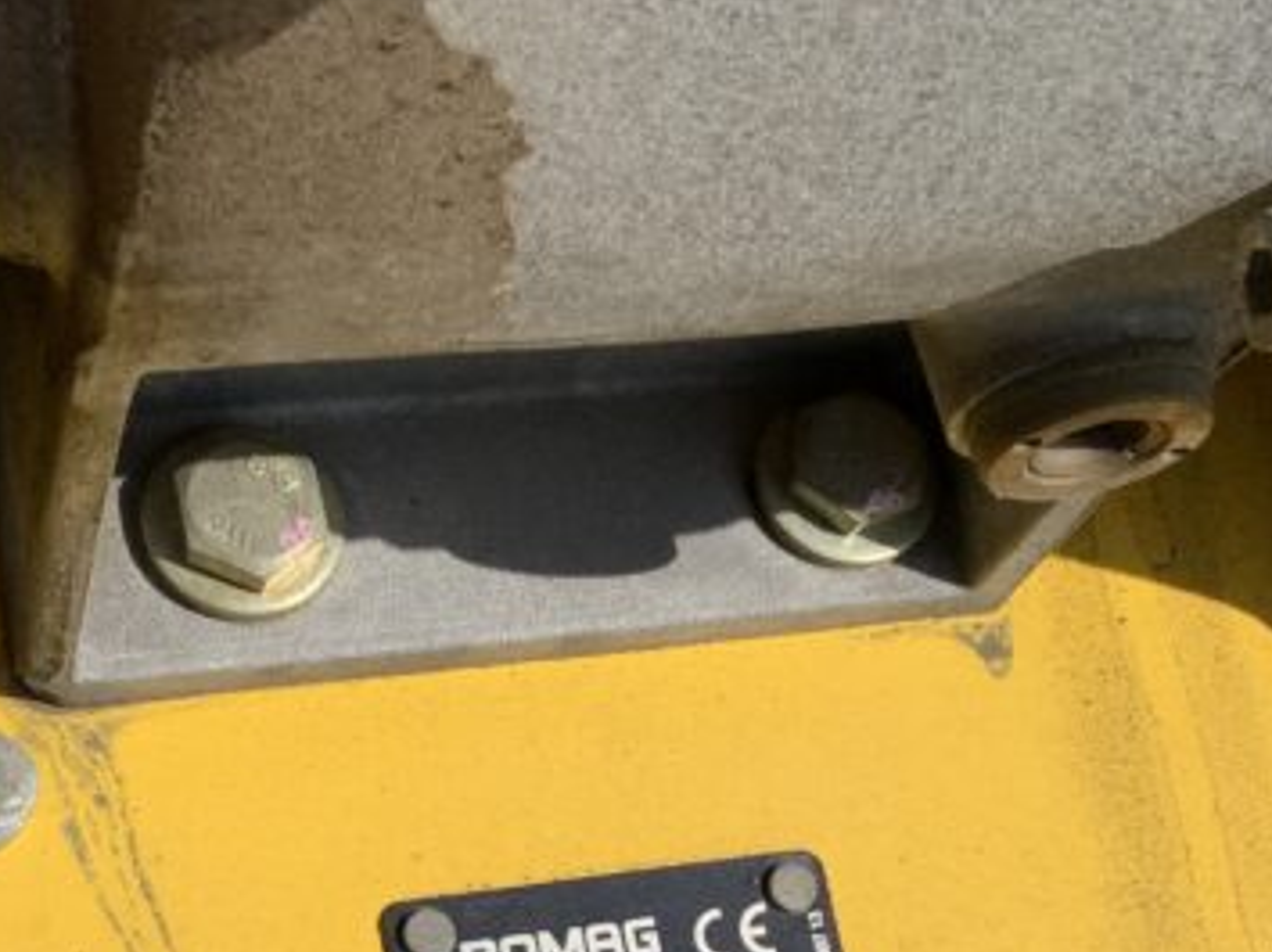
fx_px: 3085
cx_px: 726
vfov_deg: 17.2
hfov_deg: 23.3
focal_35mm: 84
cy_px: 941
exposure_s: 1/2320
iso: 16
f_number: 1.8
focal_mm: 3
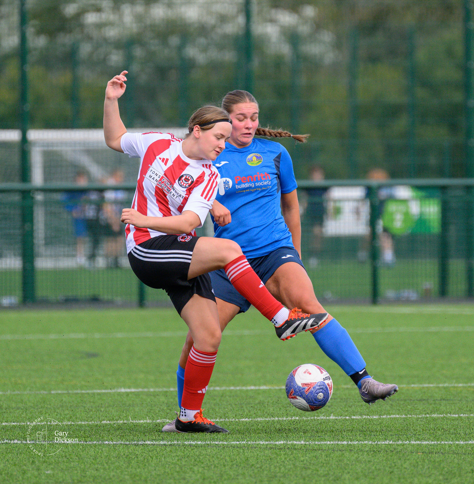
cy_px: 144
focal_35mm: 780
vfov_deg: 2.3
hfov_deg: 2.2
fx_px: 12217
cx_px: 274
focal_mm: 400
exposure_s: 1/2000
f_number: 5.6
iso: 1250
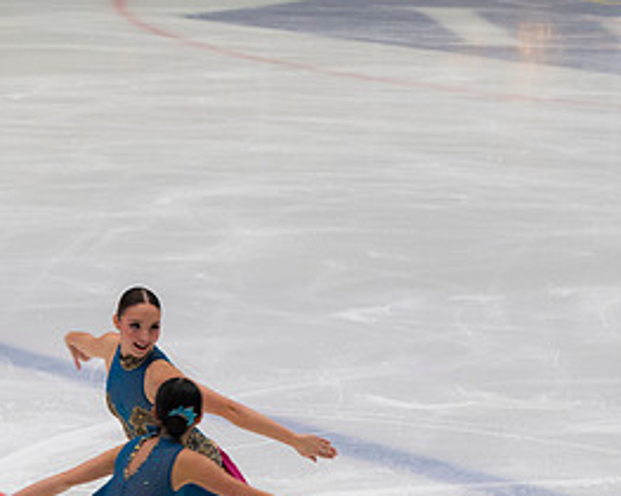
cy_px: 384
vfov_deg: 4.7
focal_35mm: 326
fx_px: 5987
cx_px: 151
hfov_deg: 5.9
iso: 560
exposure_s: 1/160
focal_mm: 105
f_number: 5.6
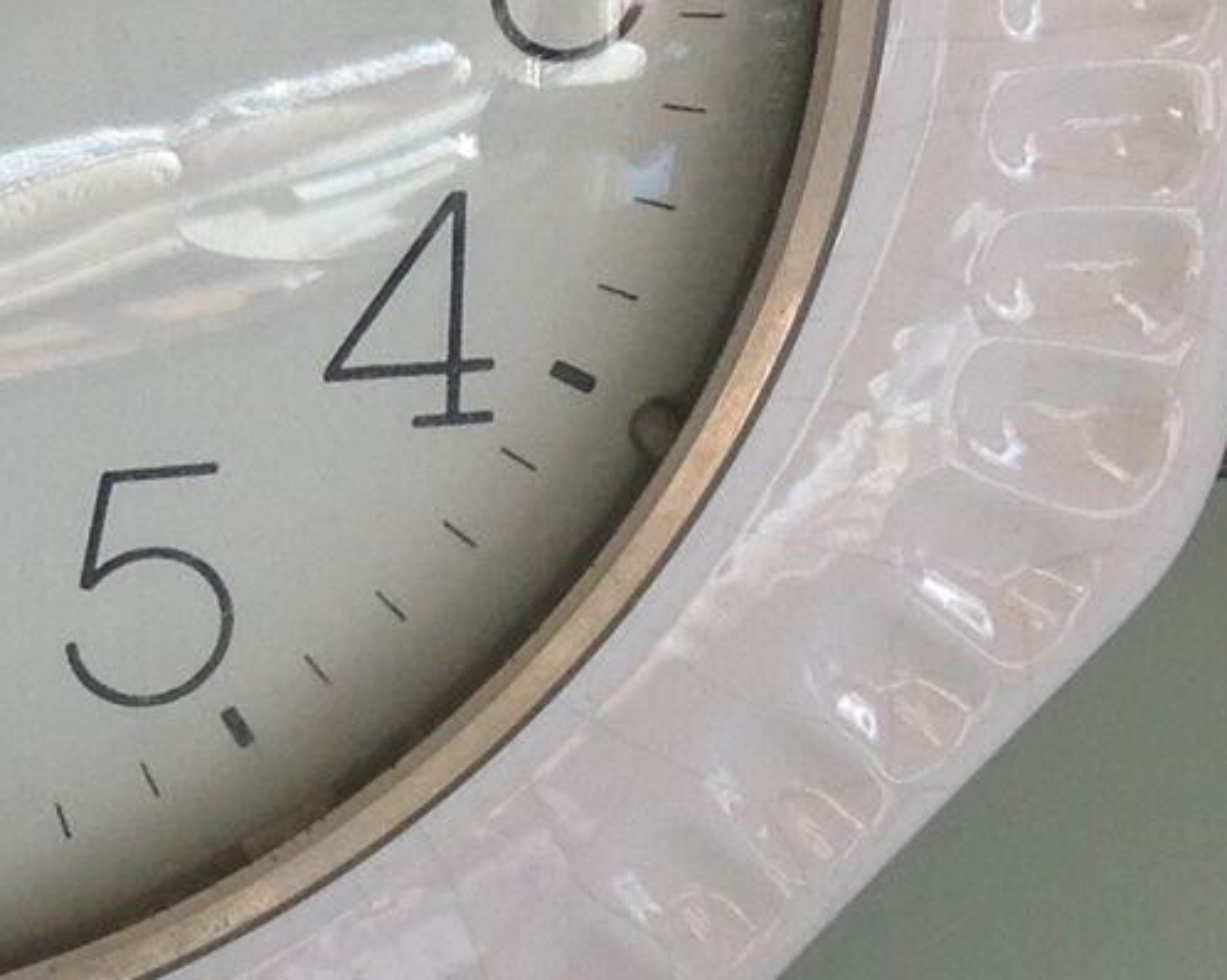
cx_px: -495
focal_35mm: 137
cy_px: -254
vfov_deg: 11.0
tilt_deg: -34.6
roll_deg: -1.4
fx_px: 4973
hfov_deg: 13.4
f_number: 2.4
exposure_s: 1/120
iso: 50
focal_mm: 4.28
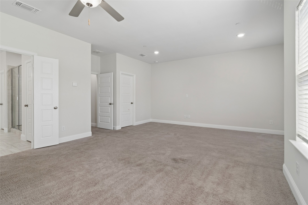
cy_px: 102
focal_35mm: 16
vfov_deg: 72.0
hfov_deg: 95.0
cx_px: 154
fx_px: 141
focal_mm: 11
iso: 250
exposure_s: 1/13
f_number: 9
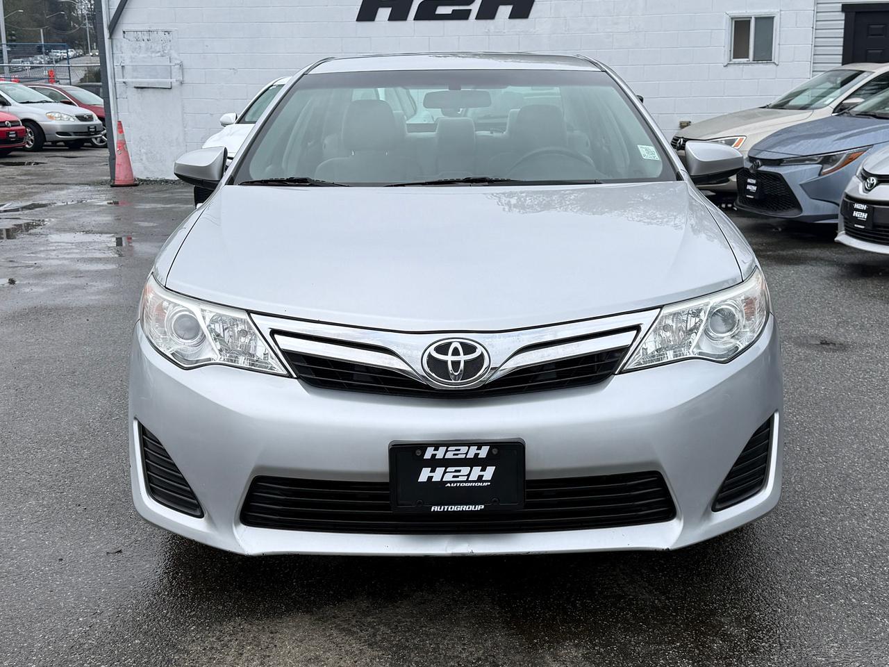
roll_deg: +0.3
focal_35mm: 24
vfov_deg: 56.8
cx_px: 444
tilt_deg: -12.9
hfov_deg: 71.6
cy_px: 334
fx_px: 616
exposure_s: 1/1046
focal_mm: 6.76
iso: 80
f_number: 1.78
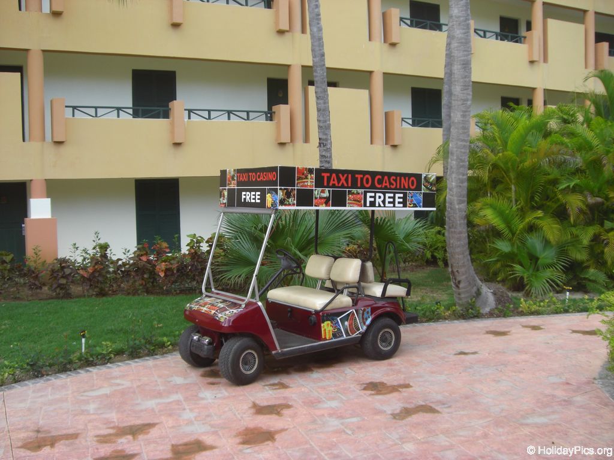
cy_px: 230
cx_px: 307
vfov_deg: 37.7
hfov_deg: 49.0
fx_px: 674
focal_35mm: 38
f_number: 2.7
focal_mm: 6.2
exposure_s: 1/160
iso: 64
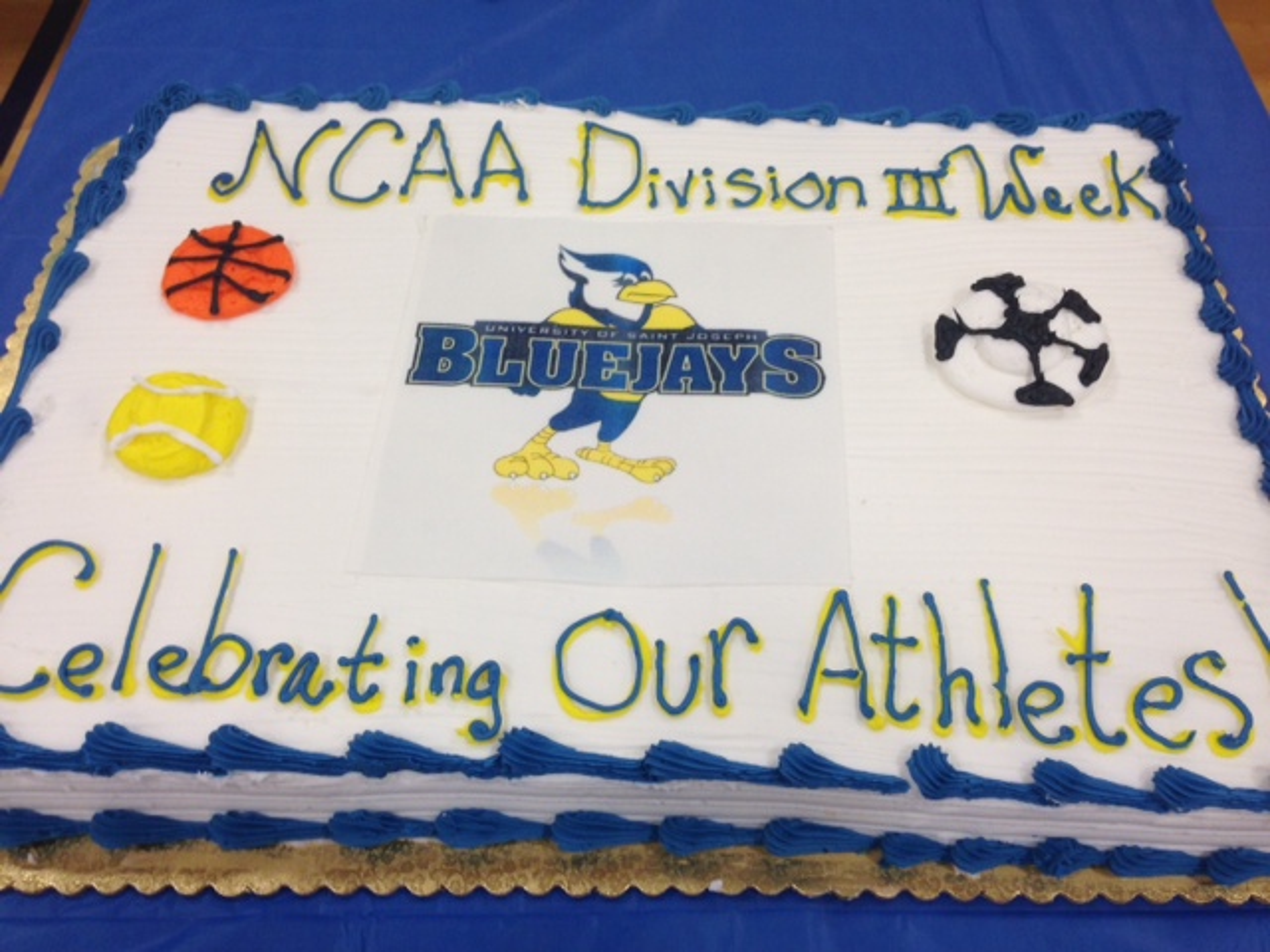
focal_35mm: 33
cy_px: 476
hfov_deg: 55.4
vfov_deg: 42.9
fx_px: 1211
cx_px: 635
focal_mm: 4.13
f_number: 2.4
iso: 64
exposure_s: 1/60
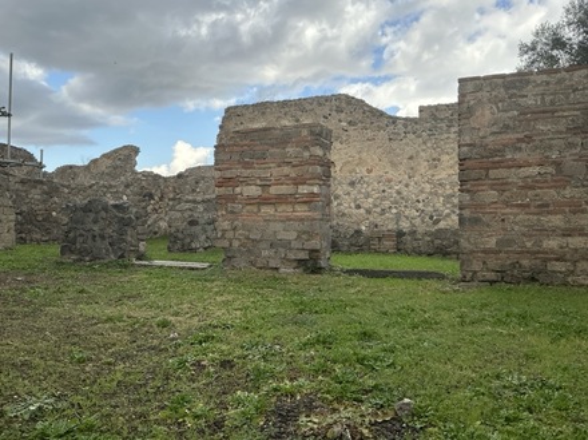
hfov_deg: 63.5
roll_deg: +0.3
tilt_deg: +1.7
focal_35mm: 28
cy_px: 220
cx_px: 294
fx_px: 475
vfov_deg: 49.7
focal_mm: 3
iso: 25
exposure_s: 1/781
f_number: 1.8
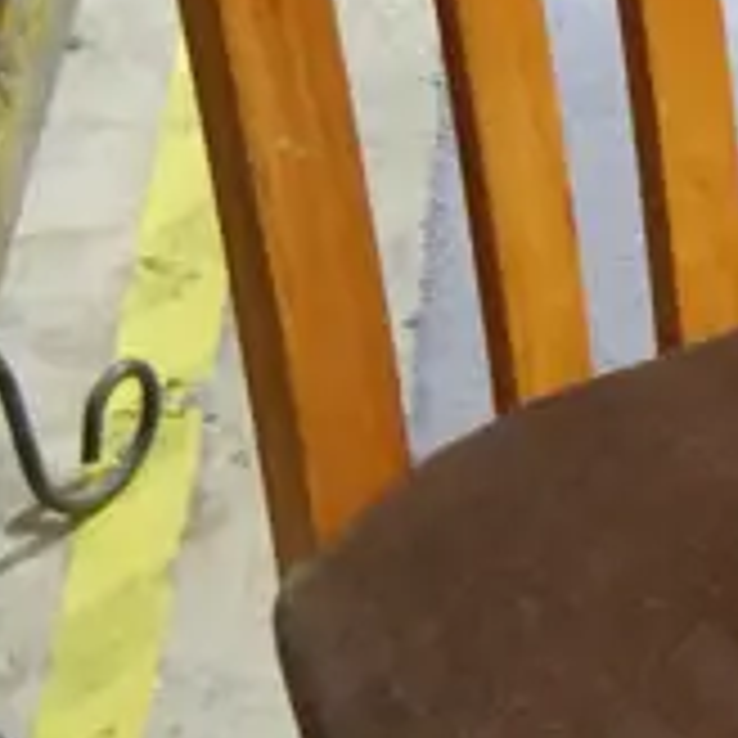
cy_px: 252
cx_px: 1210
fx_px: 3739
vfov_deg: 11.3
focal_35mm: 155
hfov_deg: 10.7
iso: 1250
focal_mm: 14
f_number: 3.5
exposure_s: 1/60
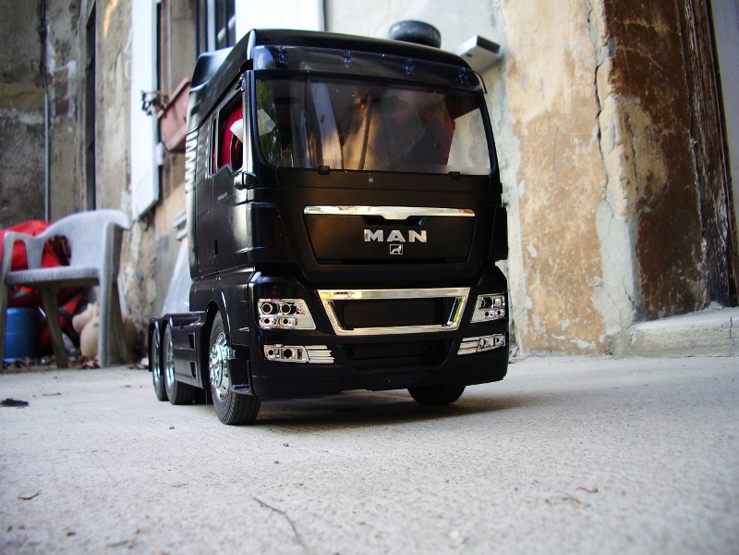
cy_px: 278
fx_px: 747
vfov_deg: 40.7
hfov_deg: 52.6
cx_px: 370
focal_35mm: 35
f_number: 2.6
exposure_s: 1/80
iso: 100
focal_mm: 5.8
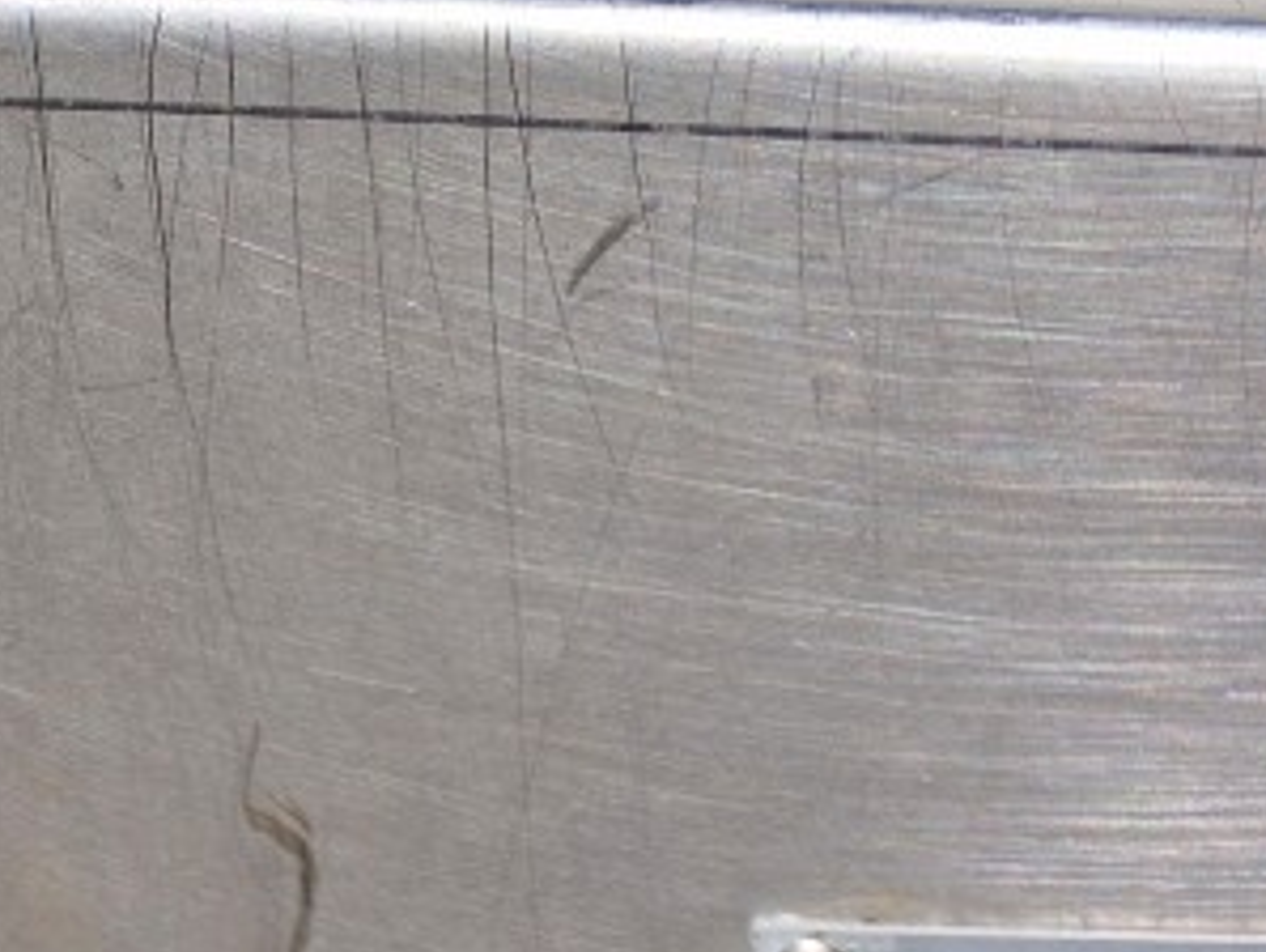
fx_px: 2892
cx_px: 1597
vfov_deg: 16.4
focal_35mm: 79
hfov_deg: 22.4
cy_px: 1568
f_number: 1.8
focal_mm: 5.4
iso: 50
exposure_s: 1/2184
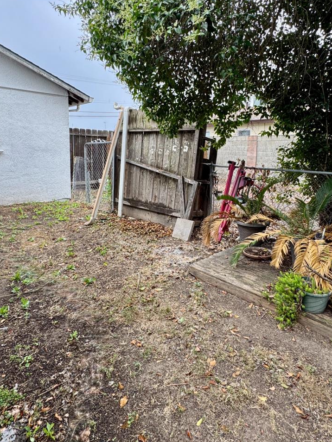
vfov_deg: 75.8
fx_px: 281
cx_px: 182
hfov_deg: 61.0
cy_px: 185
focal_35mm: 22
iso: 40
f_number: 2.2
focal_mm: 2.22
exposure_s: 1/215
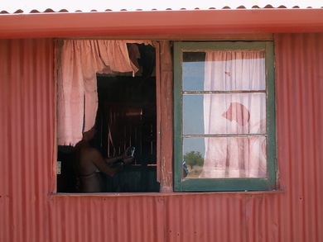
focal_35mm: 49
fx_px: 457
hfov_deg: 38.9
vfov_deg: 29.7
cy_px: 121
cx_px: 162
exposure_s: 1/60
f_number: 4
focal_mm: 8.07
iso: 50
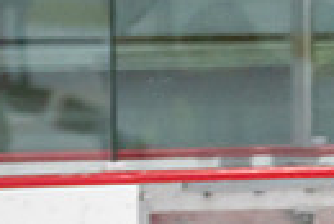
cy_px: 434
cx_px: 795
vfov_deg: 0.9
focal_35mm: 1460
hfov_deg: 1.4
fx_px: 13561
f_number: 2.8
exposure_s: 1/640
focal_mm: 200
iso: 1000
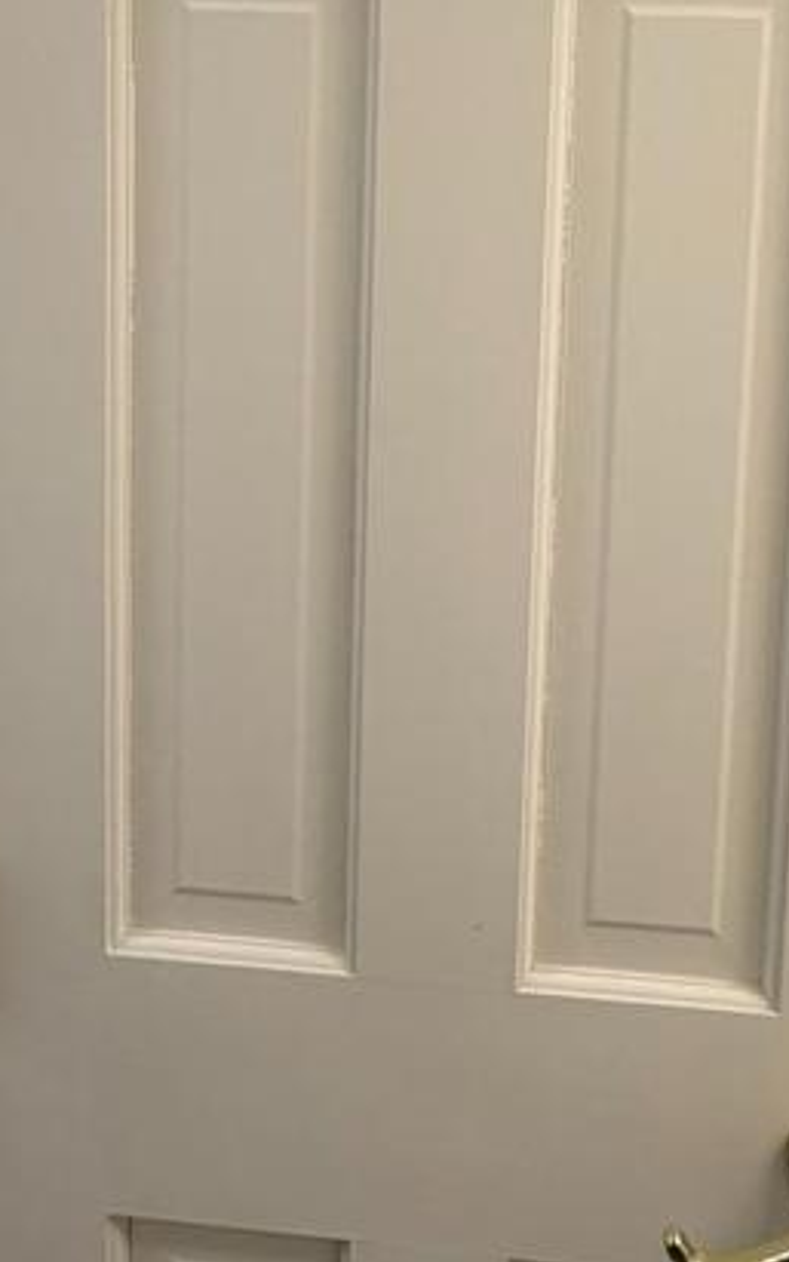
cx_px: 479
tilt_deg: -5.5
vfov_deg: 48.5
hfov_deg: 32.7
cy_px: 319
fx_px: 1341
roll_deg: -2.4
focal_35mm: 39
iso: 250
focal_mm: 2.22
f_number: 2.2
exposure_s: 1/120
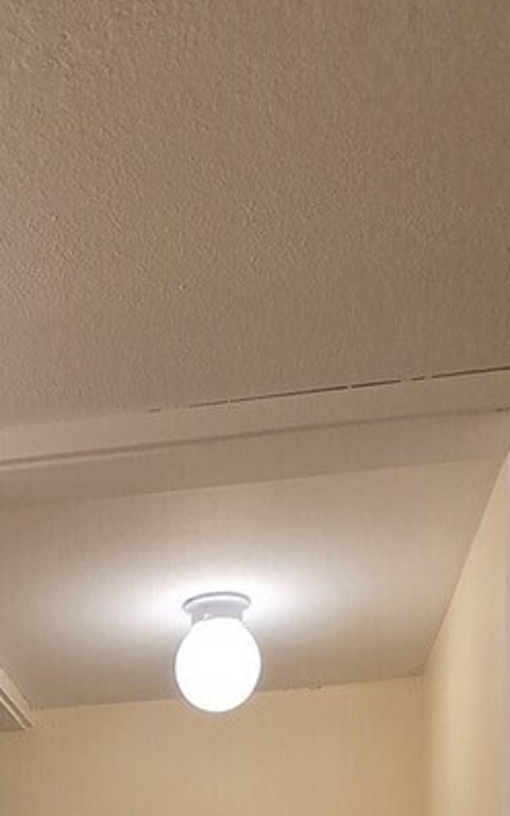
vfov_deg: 26.6
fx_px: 1112
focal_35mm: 50
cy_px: 1270
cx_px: 86
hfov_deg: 25.3
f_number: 2.2
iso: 80
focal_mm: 2.2
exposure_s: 1/120
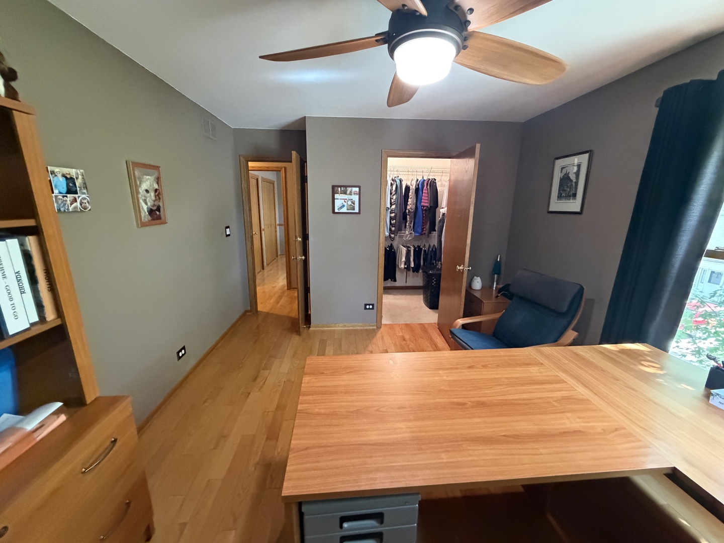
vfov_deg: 85.7
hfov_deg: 102.1
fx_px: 293
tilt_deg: -12.2
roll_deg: -1.2
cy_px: 272
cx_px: 362
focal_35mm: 14
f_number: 2.2
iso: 800
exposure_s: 1/60
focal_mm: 2.22
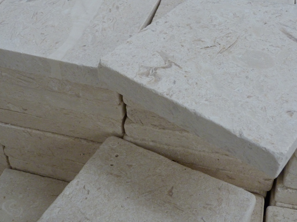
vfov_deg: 31.5
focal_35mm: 46
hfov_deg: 41.2
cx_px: 164
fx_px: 395
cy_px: 95
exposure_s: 1/60
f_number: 3.1
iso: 400
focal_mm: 7
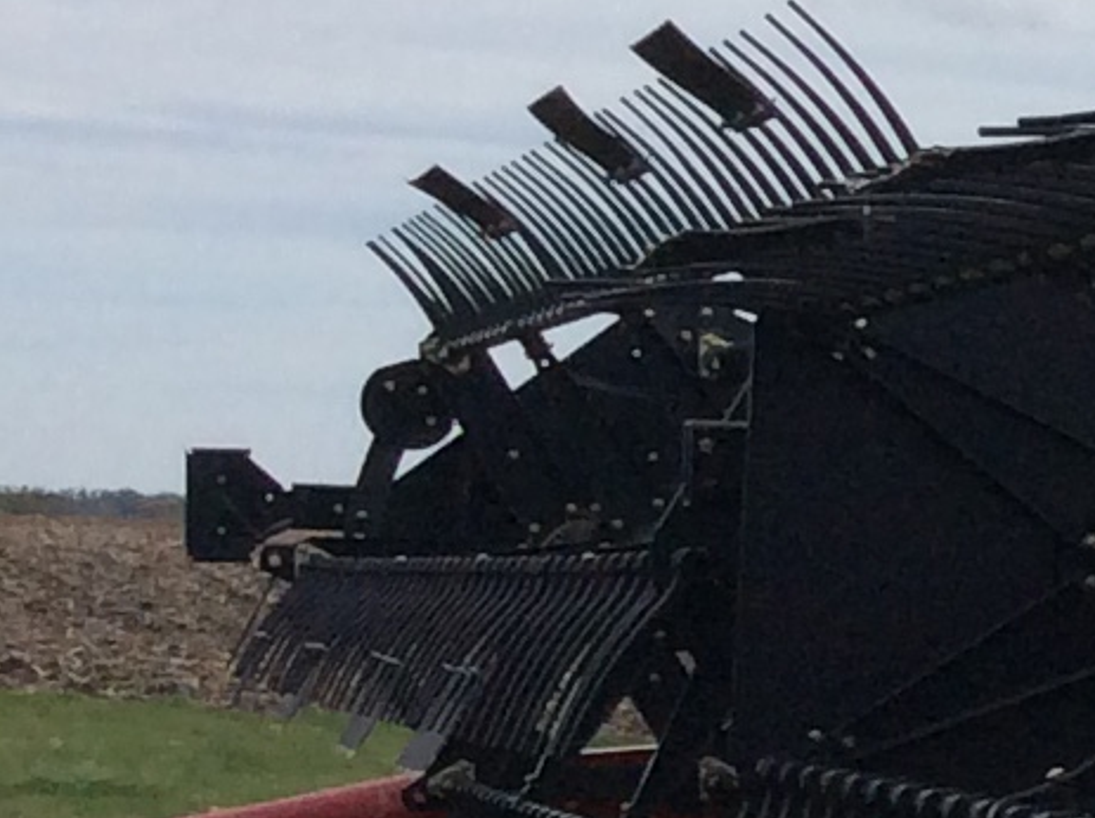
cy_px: 693
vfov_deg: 8.3
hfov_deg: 9.7
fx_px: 5655
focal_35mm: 179
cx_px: 2717
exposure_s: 1/2203
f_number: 2.4
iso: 32
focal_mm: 3.3
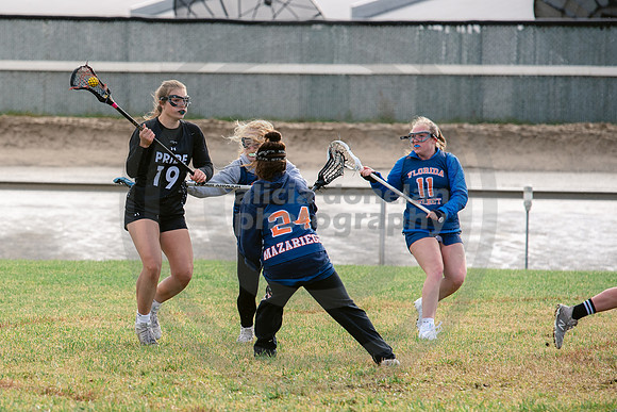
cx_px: 120
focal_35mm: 323
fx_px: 5529
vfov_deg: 4.3
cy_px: 259
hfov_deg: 6.4
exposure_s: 1/1600
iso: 400
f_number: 5
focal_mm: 200
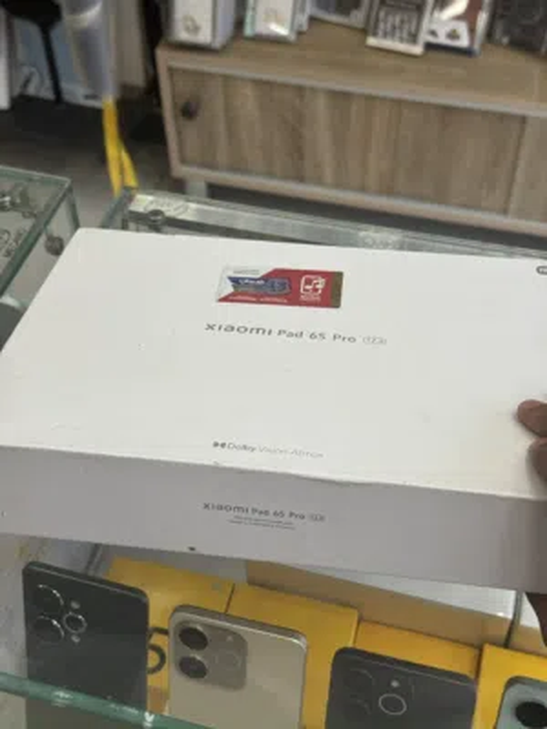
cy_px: 364
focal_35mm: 48
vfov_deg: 39.7
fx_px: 1011
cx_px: 274
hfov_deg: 30.3
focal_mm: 6.76
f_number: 1.78
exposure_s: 1/639
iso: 64
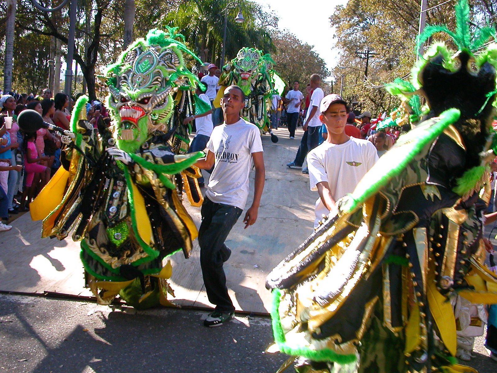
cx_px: 248
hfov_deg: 50.1
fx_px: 531
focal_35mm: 37
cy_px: 186
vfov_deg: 38.7
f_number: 4.5
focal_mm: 5.6
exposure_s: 1/170
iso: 100
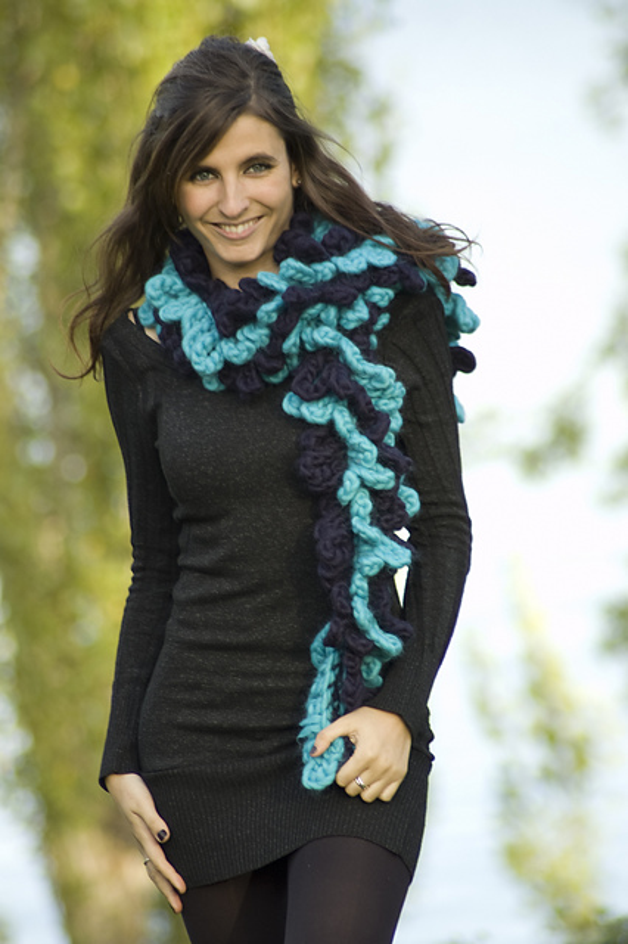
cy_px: 472
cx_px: 314
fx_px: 8251
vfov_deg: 6.5
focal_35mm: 315
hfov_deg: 4.4
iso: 200
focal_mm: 210
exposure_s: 1/125
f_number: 5
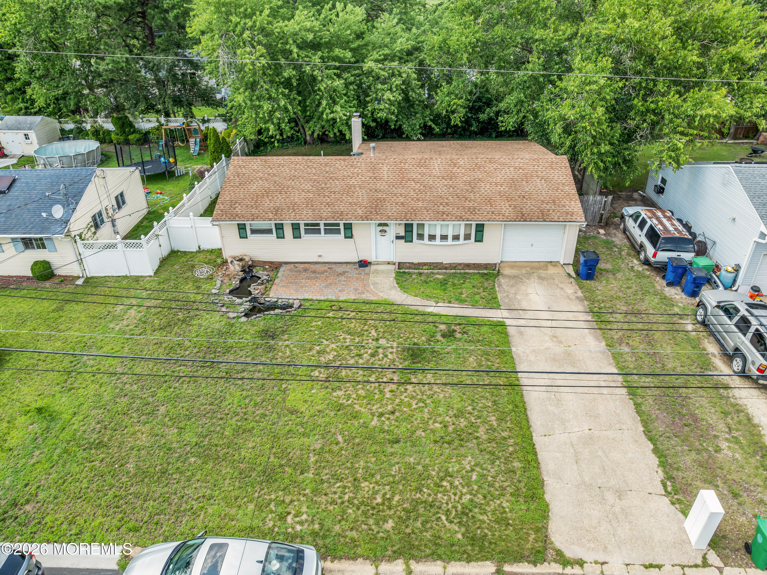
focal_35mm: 24
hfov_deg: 71.6
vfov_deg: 56.8
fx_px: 531
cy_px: 288
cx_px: 384
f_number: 2.8
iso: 100
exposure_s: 1/640
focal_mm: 12.29
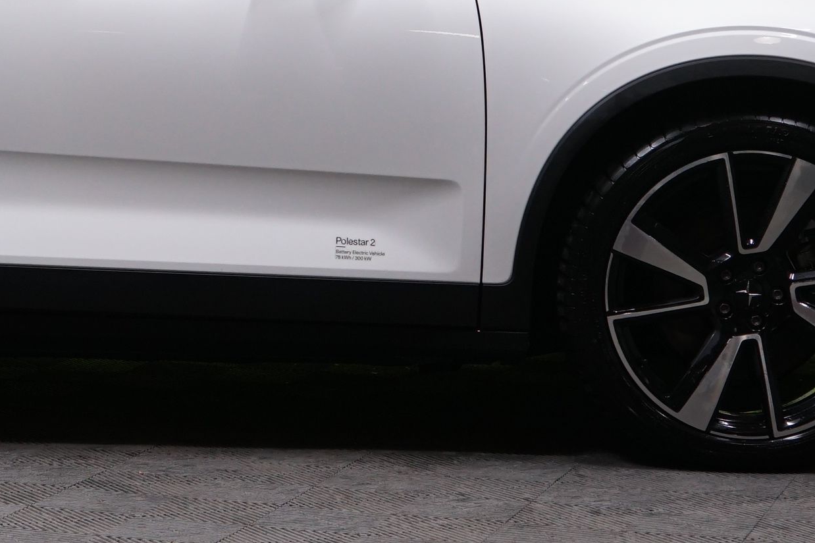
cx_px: 62
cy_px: 38
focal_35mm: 124
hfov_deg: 16.3
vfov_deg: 11.0
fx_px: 2807
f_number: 4.5
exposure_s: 1/125
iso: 800
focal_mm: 39
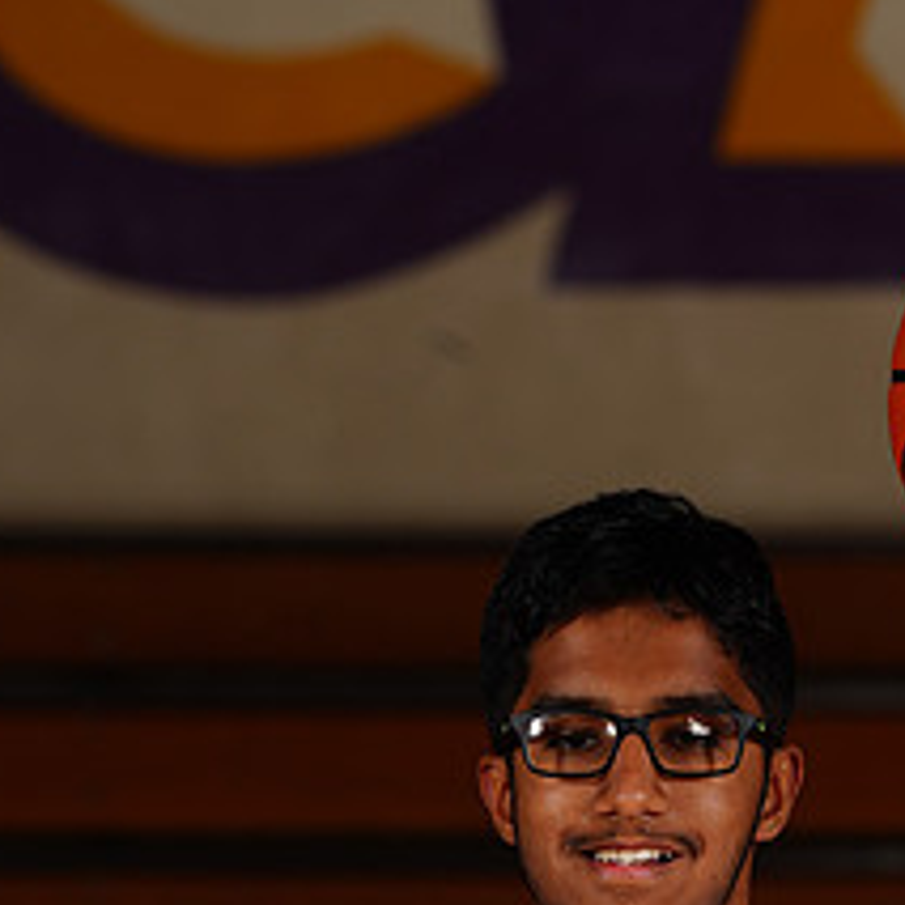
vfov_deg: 3.5
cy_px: 1126
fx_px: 14908
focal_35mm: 504
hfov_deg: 3.5
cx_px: 758
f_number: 8
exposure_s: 1/200
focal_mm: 218
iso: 200
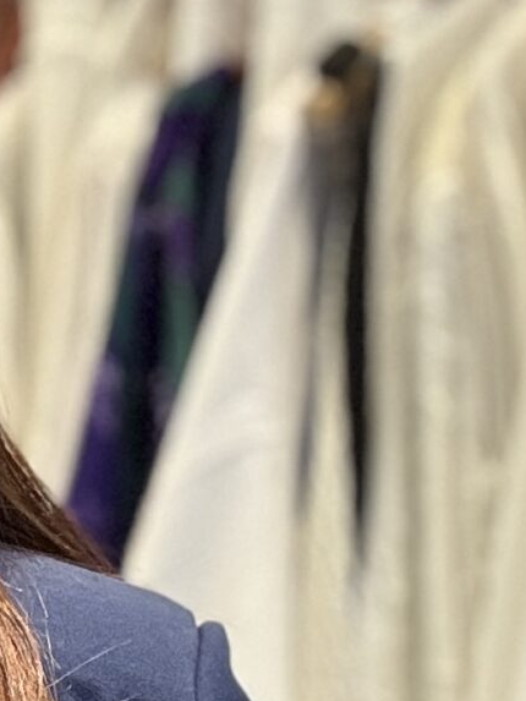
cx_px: -250
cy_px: 1126
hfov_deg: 10.7
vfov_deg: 13.6
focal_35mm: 134
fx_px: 2714
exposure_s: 1/50
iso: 160
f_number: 1.9
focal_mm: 2.69
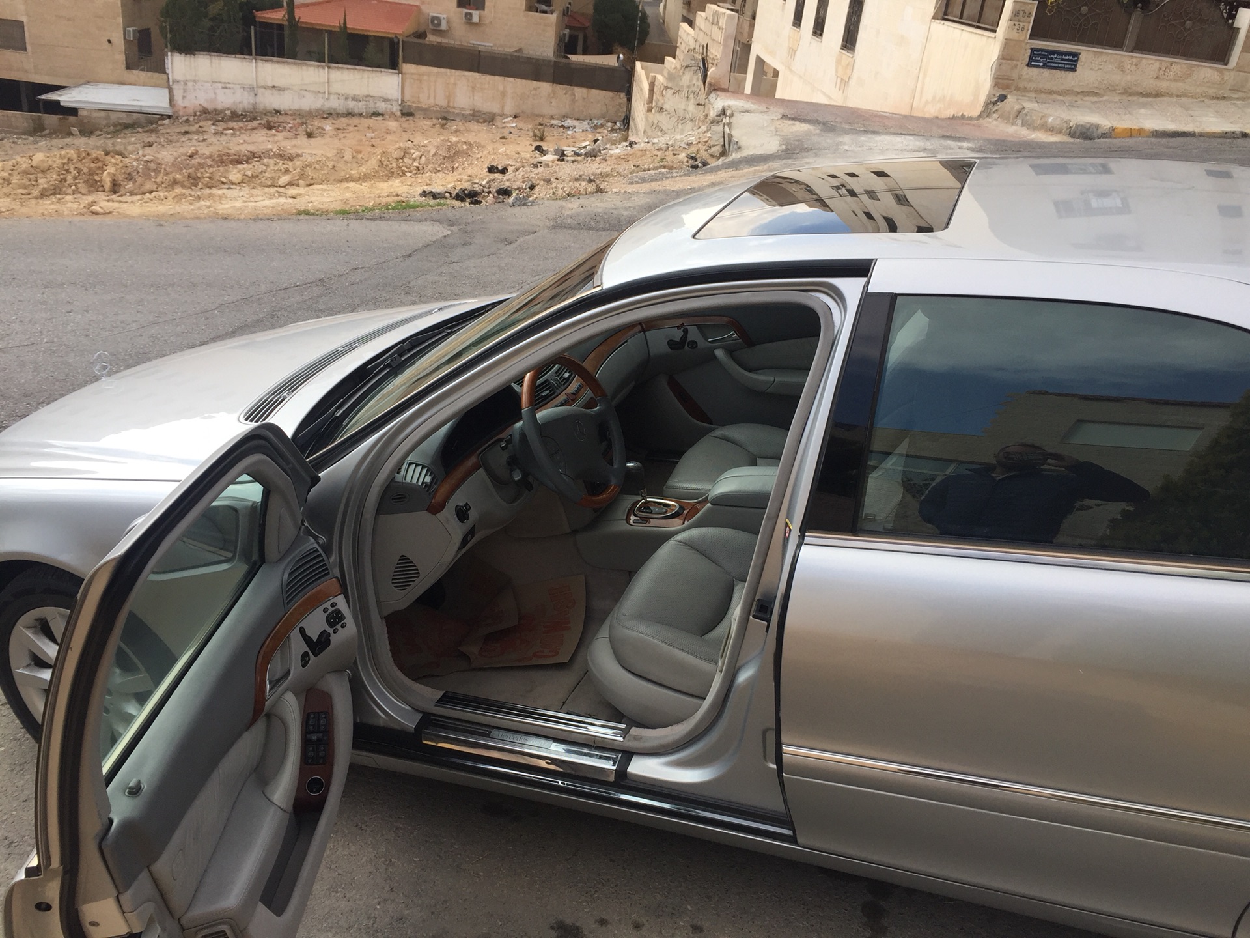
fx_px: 1047
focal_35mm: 29
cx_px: 625
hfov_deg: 61.7
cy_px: 469
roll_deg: -8.0
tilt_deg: -25.8
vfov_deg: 48.2
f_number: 2.2
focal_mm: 4.15
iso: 32
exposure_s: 1/824
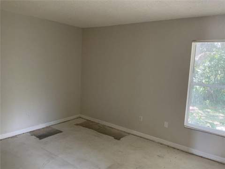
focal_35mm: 29
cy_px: 84
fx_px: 188
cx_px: 112
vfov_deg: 48.2
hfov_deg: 61.7
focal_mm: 3
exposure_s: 1/60
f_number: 1.8
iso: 125
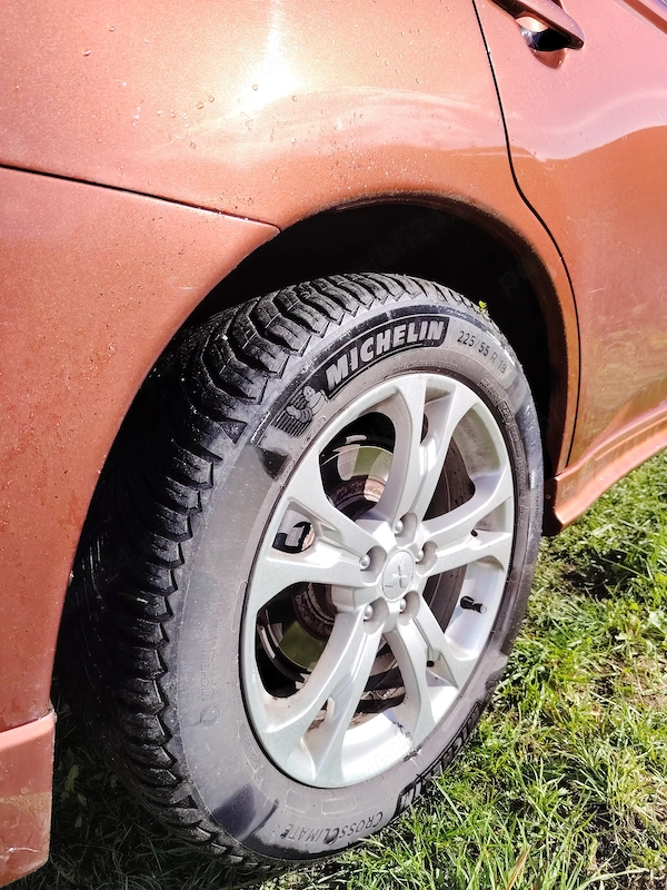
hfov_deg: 56.8
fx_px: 617
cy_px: 445
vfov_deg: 71.6
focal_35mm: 24
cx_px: 334
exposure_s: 1/649
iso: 100
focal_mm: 5.25
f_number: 1.75
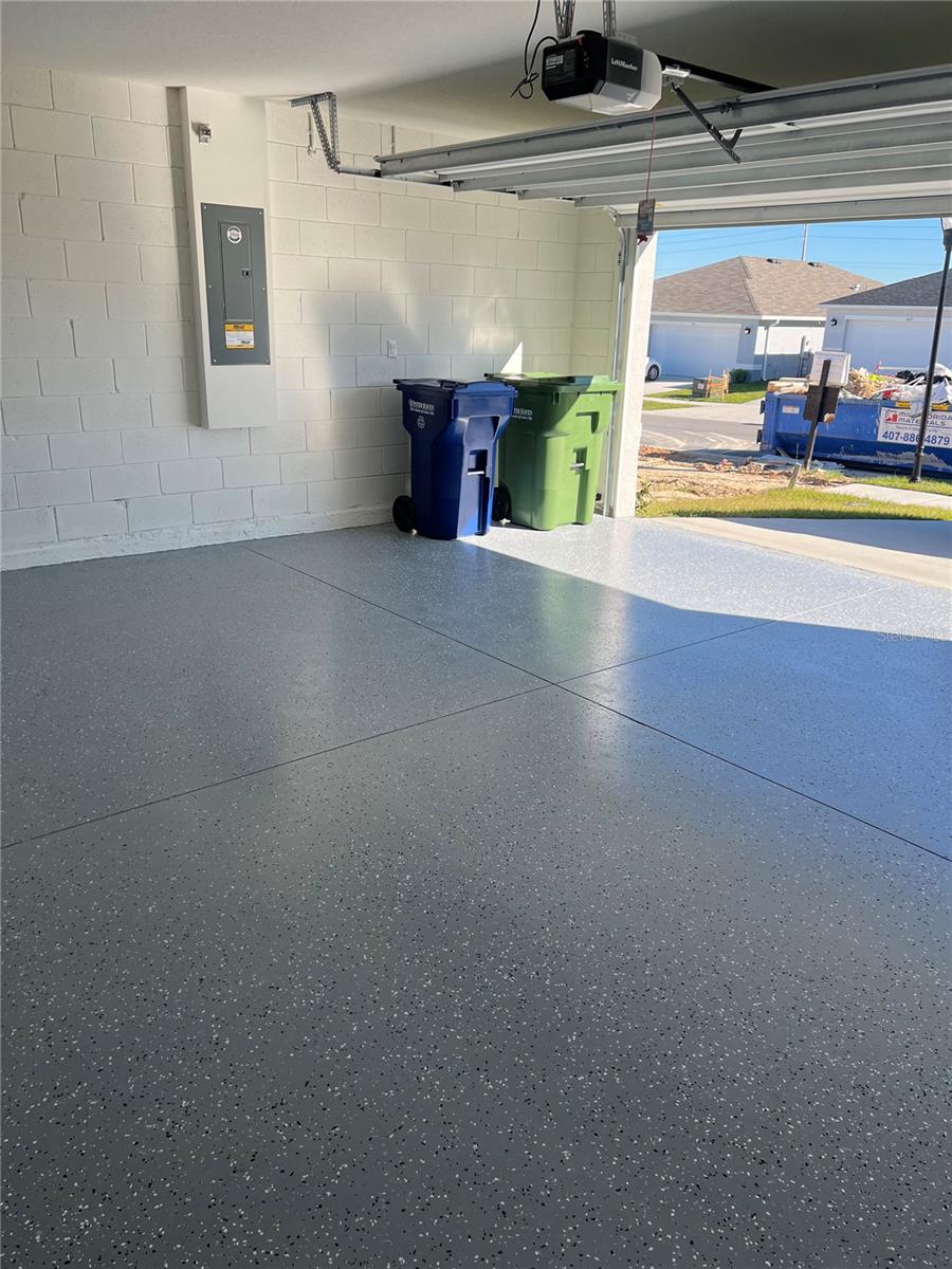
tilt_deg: -17.4
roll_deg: -2.0
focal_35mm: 26
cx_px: 476
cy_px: 634
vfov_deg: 67.3
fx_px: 953
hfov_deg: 53.1
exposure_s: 1/1135
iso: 50
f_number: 1.5
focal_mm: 5.7
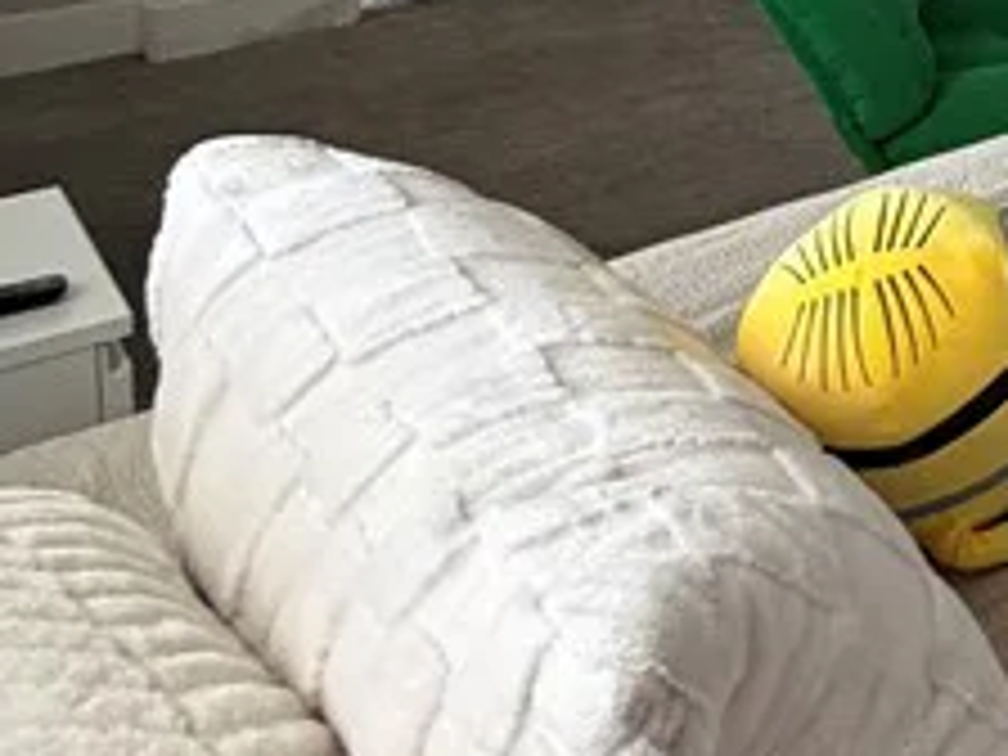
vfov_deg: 19.4
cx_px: 1944
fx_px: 1864
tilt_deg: -6.2
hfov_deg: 19.5
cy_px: -441
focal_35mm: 64
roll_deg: -3.1
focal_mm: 2.22
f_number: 2.2
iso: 125
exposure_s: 1/121
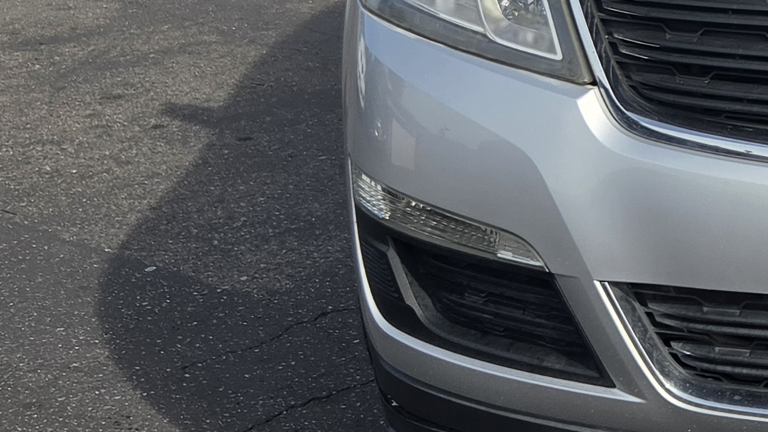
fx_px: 1894
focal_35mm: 93
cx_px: 952
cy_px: -48
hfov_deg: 21.1
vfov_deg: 12.8
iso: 80
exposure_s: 1/3282
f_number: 1.8
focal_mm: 5.4
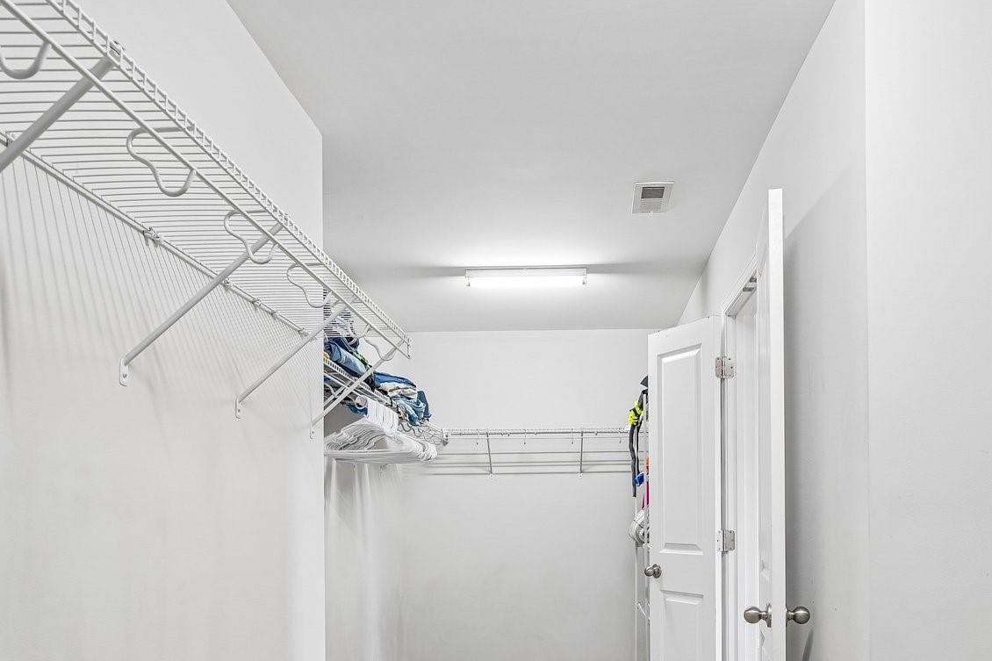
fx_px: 799
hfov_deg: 63.5
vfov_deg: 43.2
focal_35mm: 29
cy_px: 516
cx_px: 555
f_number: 8
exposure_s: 1/5
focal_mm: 16
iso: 400
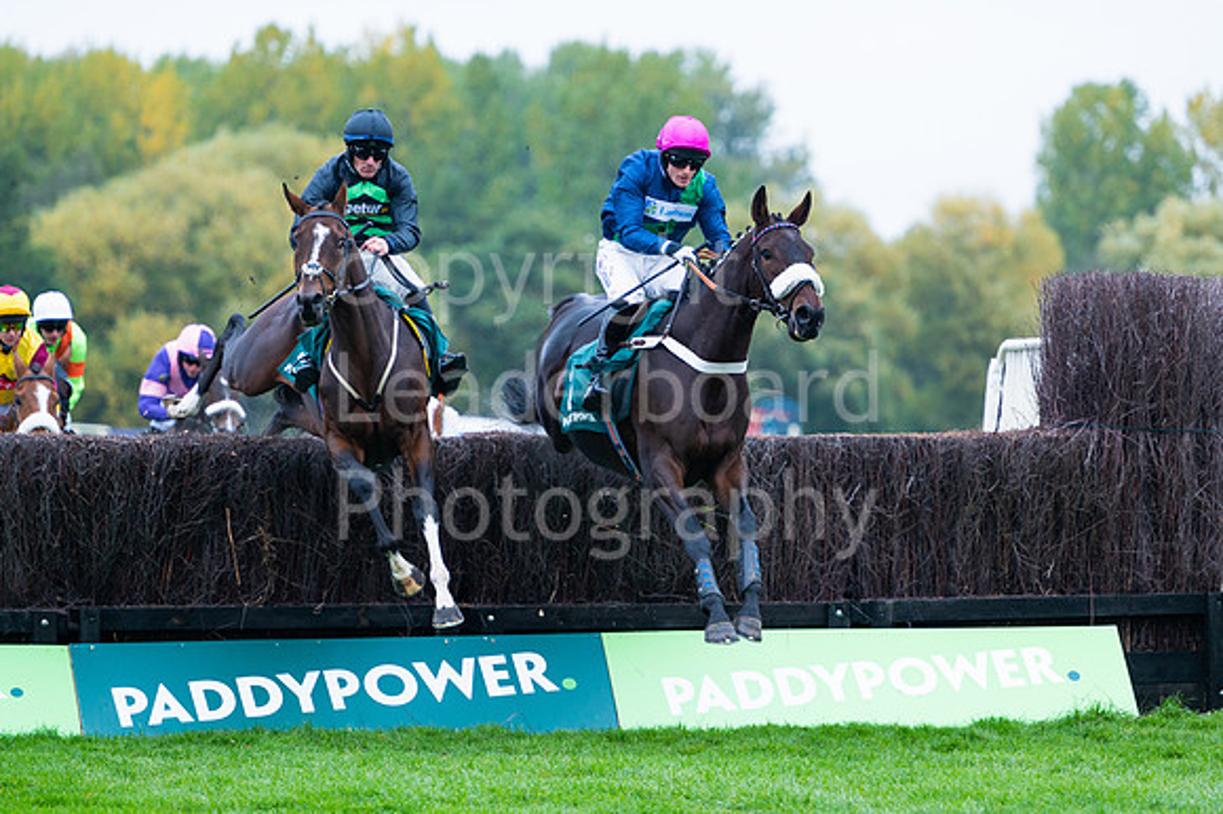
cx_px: 685
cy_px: 358
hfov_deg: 8.4
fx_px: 8370
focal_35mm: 247
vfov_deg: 5.6
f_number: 4
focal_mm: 220
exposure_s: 1/1000
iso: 500
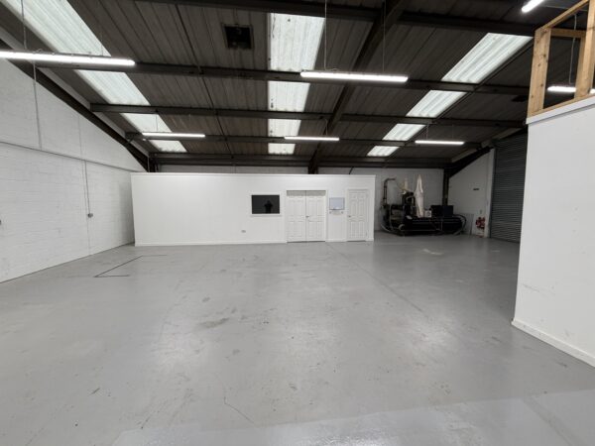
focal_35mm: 14
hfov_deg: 102.1
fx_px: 241
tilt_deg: -4.2
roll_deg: +0.4
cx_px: 298
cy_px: 223
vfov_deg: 85.7
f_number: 2.2
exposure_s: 1/100
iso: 100
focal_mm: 2.22
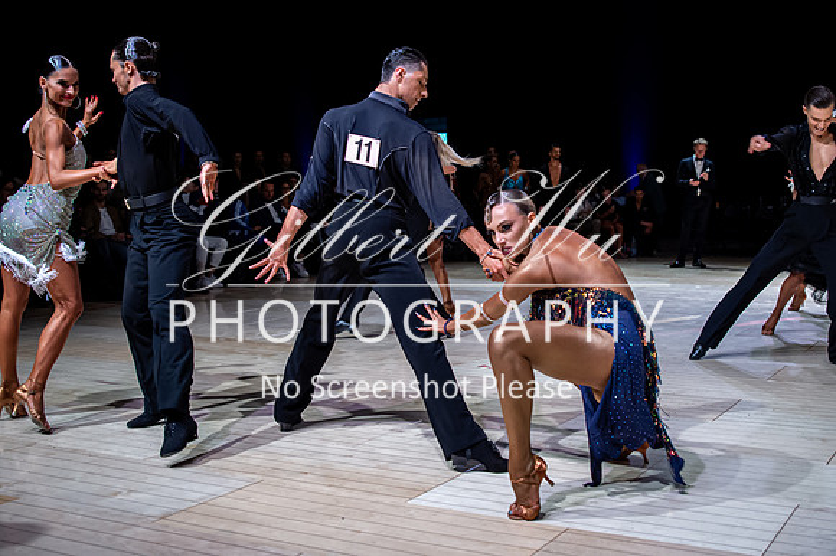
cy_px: 233
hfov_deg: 42.0
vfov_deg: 28.7
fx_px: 1086
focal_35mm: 47
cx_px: 475
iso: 3200
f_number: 2.8
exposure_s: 1/400
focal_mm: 38
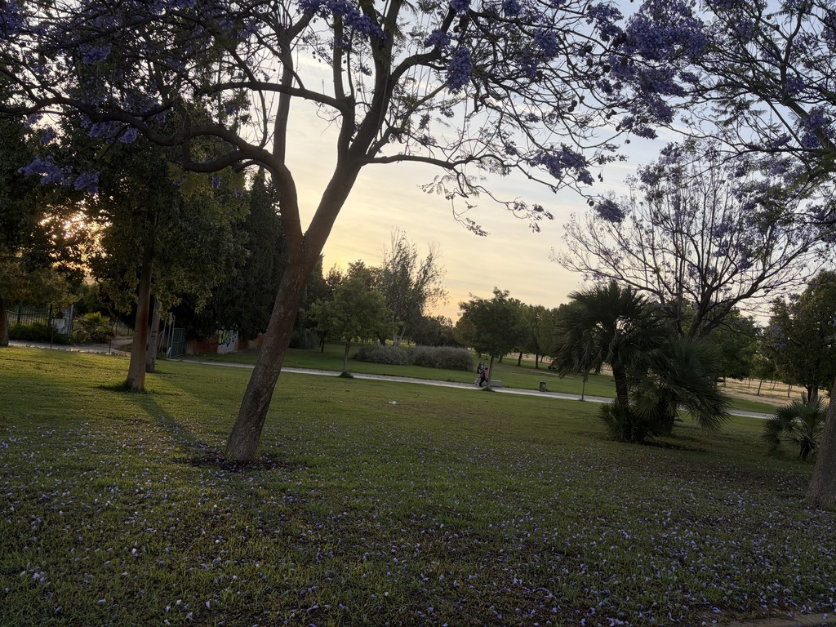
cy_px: 314
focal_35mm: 26
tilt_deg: +1.7
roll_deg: -7.1
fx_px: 628
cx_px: 418
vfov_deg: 53.1
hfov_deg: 67.3
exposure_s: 1/933
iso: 50
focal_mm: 5.96
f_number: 1.6
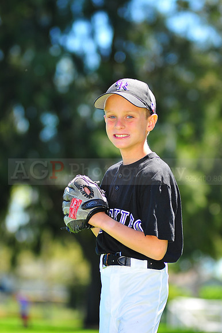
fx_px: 1667
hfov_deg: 7.6
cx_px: 111
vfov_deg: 11.4
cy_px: 166
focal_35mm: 180
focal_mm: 180
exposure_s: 1/320
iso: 200
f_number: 5
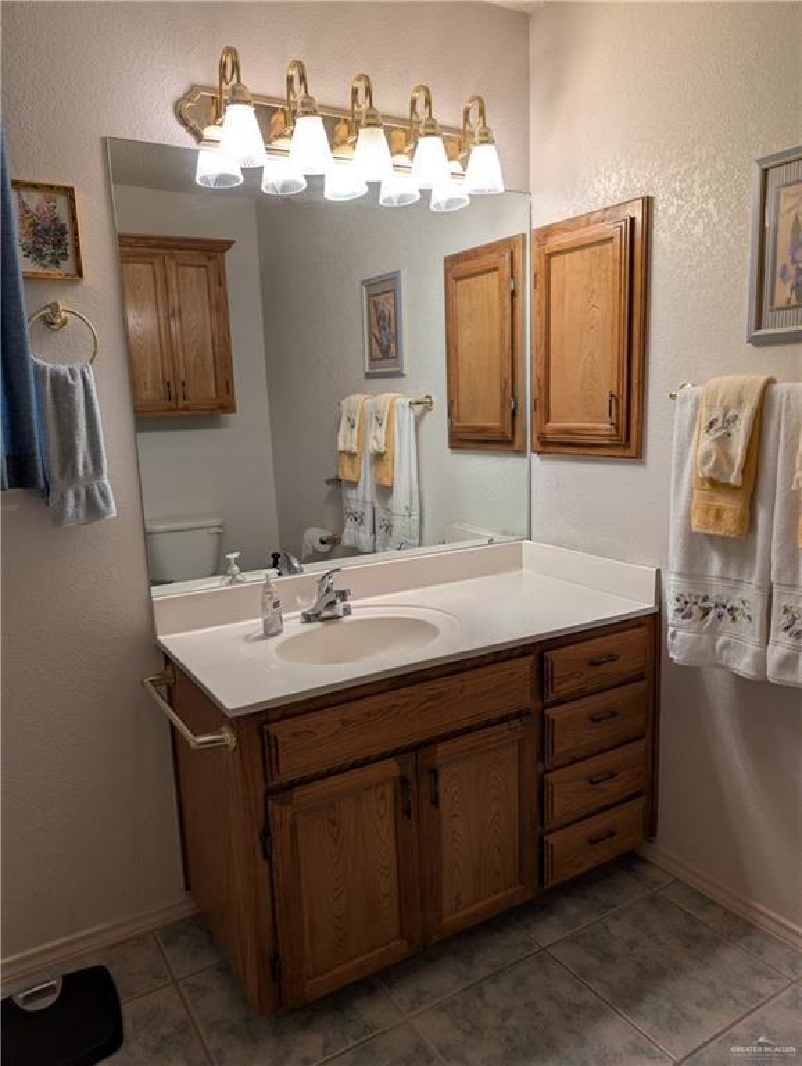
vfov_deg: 71.5
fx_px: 740
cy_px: 533
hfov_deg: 56.9
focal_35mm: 24
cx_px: 401
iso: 37
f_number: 1.68
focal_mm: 6.9
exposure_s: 1/120
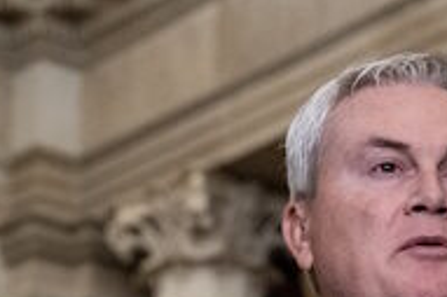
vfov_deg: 6.2
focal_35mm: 215
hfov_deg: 9.5
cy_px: 605
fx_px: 2667
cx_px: 421
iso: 4000
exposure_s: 1/200
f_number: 2.8
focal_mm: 40
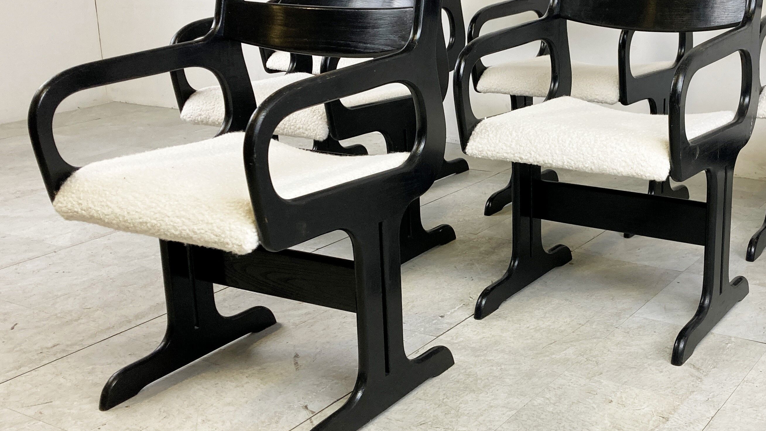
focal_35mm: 47
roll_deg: +0.4
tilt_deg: -14.0
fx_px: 955
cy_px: 183
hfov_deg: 43.0
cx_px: 520
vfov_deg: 25.4
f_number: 1.8
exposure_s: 1/100
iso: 64
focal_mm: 3.99
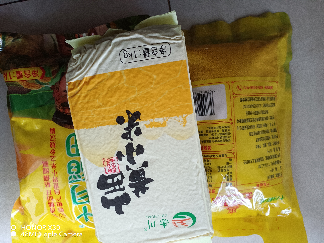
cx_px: 162
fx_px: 243
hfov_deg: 67.3
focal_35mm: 26
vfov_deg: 53.1
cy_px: 122
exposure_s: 1/100
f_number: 1.8
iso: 3480
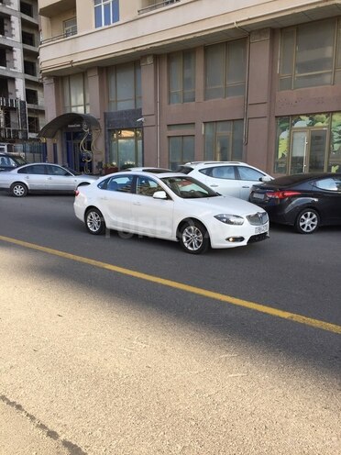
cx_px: 170
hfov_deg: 48.2
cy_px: 228
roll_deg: +0.6
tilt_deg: -10.9
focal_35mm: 29
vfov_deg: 61.7
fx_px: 381
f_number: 2.2
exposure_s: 1/430
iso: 32
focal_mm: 4.15
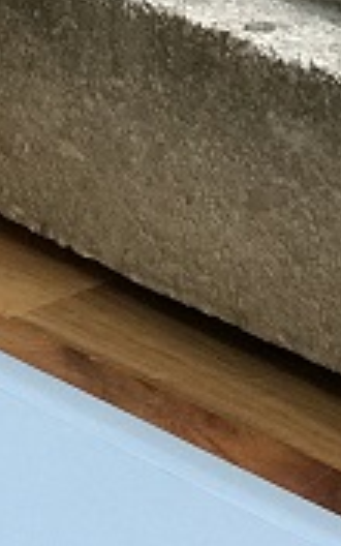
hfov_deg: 4.7
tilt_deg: -26.4
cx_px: -353
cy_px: 394
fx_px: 4089
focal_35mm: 275
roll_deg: +1.7
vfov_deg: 7.6
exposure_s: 1/50
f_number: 2.8
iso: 50
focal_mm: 6.6
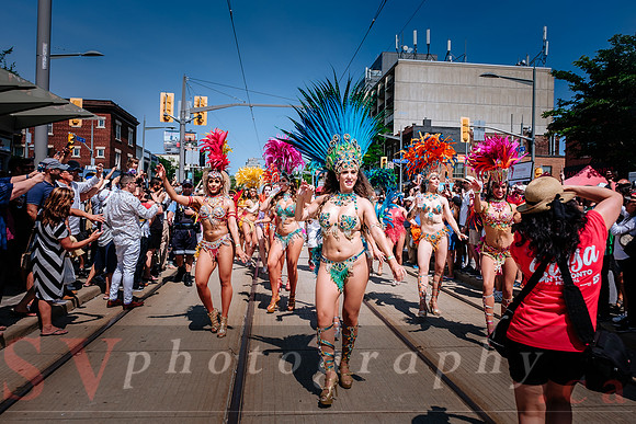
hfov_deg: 67.4
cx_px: 318
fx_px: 477
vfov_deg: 48.0
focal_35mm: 27
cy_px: 212
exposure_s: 1/1600
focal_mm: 18.2
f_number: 4
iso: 200
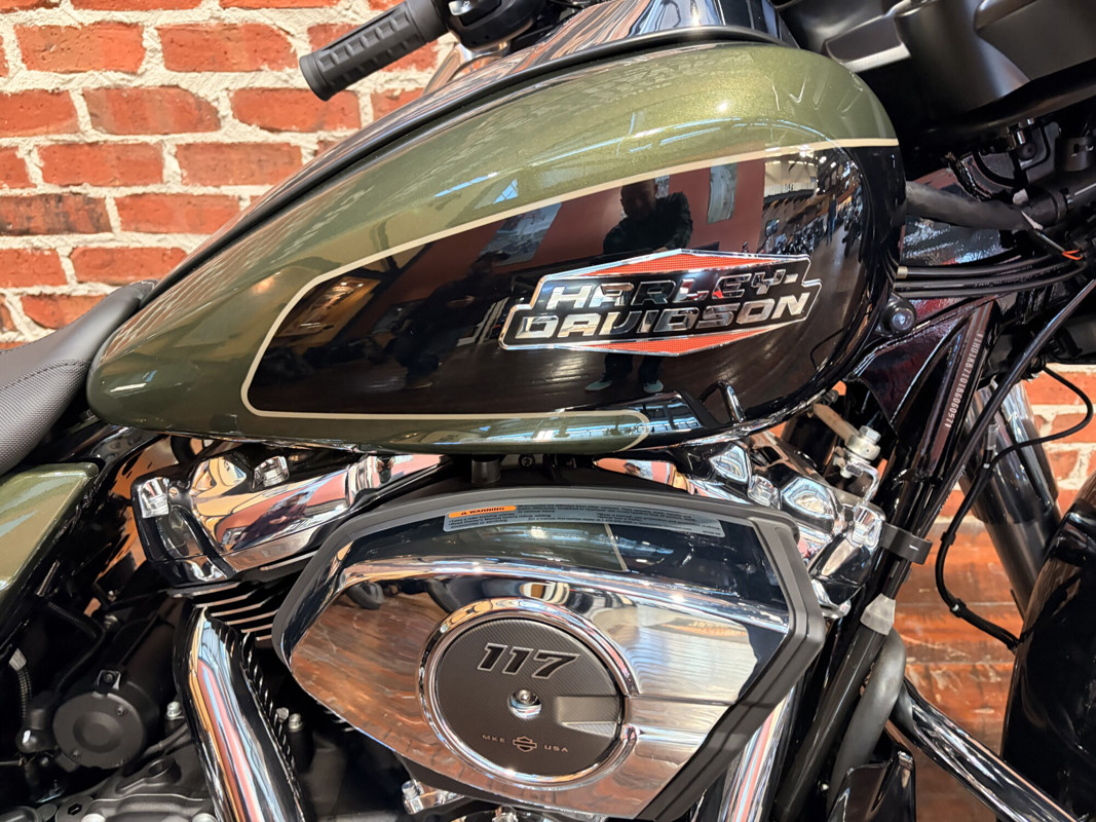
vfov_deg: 53.1
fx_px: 823
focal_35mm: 26
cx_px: 548
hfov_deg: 67.3
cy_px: 411
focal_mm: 5.96
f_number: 1.6
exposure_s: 1/40
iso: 400
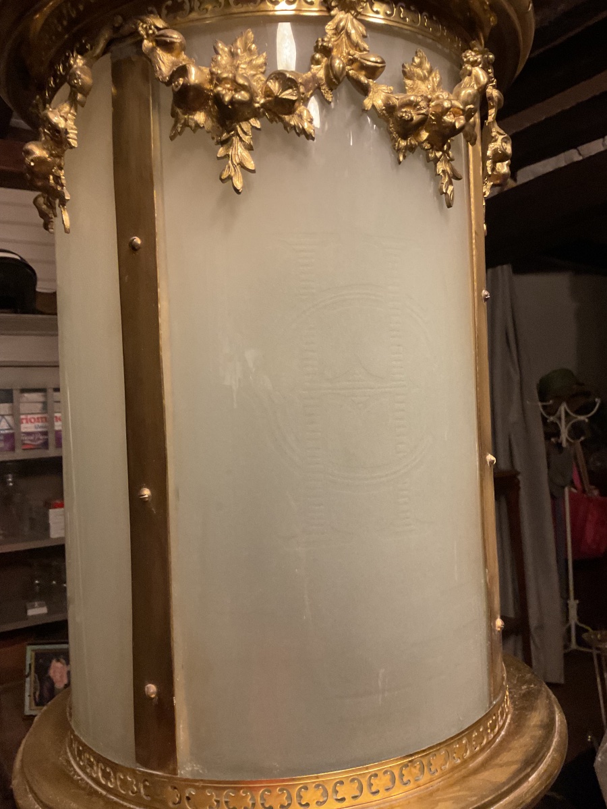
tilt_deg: +1.3
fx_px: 678
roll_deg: +2.4
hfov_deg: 48.2
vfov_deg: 61.7
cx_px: 304
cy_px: 404
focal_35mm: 29
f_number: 1.8
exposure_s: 1/30
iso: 250
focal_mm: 3
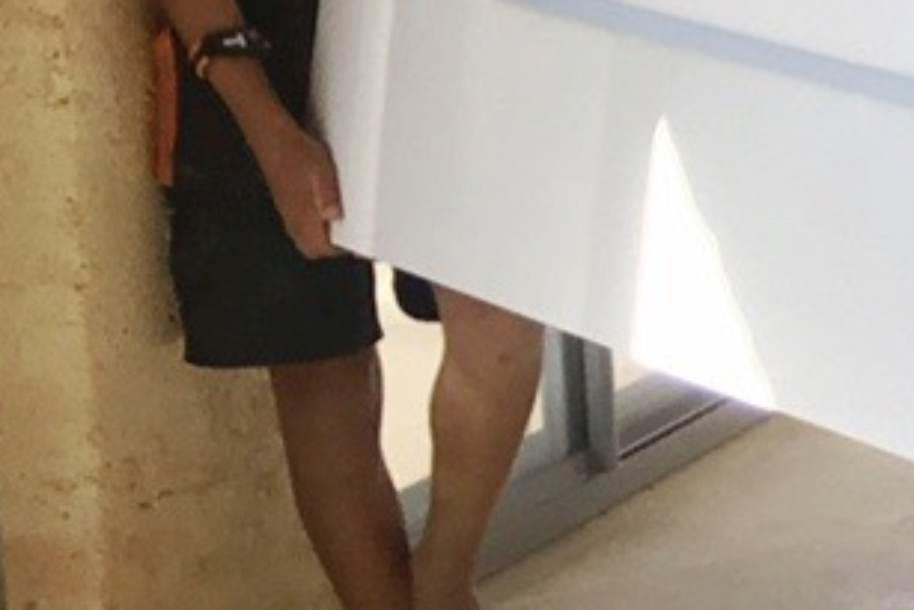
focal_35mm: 201
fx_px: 5105
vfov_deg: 6.8
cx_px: 2912
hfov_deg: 8.3
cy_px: 446
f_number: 2.2
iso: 25
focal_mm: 4.15
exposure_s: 1/119
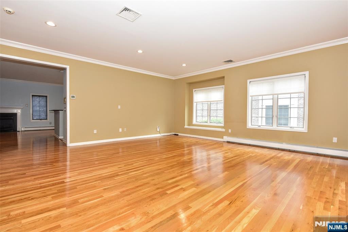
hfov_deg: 93.3
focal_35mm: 17
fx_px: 164
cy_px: 116
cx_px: 174
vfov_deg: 70.5
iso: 800
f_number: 5
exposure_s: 1/100
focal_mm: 17
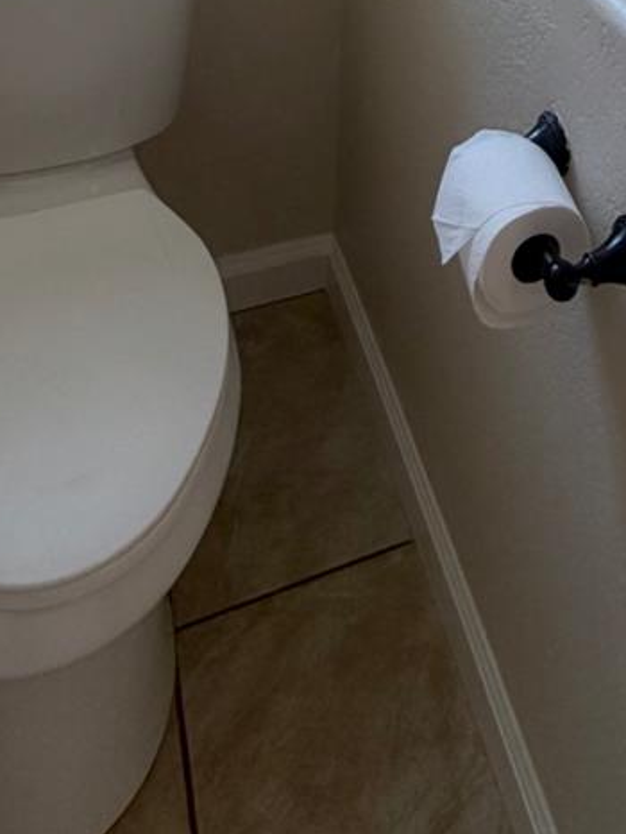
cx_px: 491
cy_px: -425
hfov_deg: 31.5
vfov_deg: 27.9
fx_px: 1084
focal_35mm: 45
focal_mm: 2.22
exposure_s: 1/120
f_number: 2.2
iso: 100
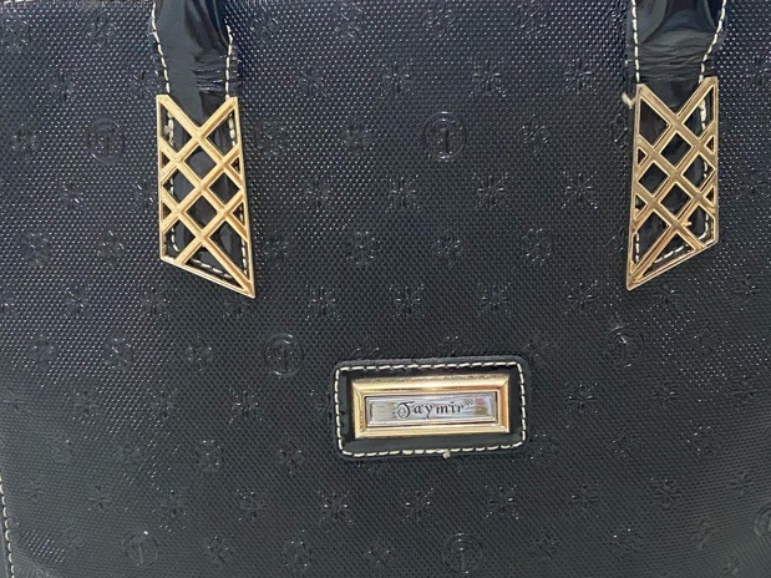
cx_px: 453
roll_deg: +2.4
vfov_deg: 34.3
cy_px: 310
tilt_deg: -23.7
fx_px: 935
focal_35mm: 42
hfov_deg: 44.6
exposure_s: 1/25
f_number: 1.8
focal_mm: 4.25
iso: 800
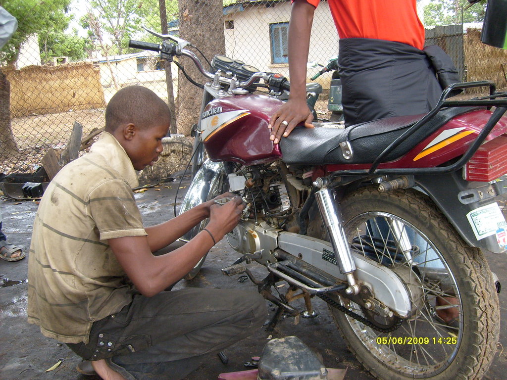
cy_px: 190
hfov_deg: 52.6
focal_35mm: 35
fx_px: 513
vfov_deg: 40.7
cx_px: 254
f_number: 2.8
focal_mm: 5.8
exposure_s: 1/180
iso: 80
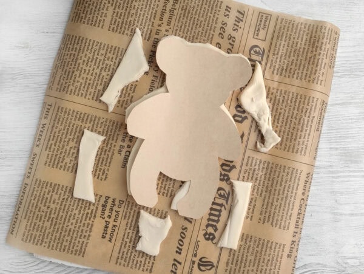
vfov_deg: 54.9
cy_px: 137
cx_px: 182
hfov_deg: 69.3
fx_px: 263
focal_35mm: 25
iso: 81
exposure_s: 1/100
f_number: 1.9
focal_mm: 5.4
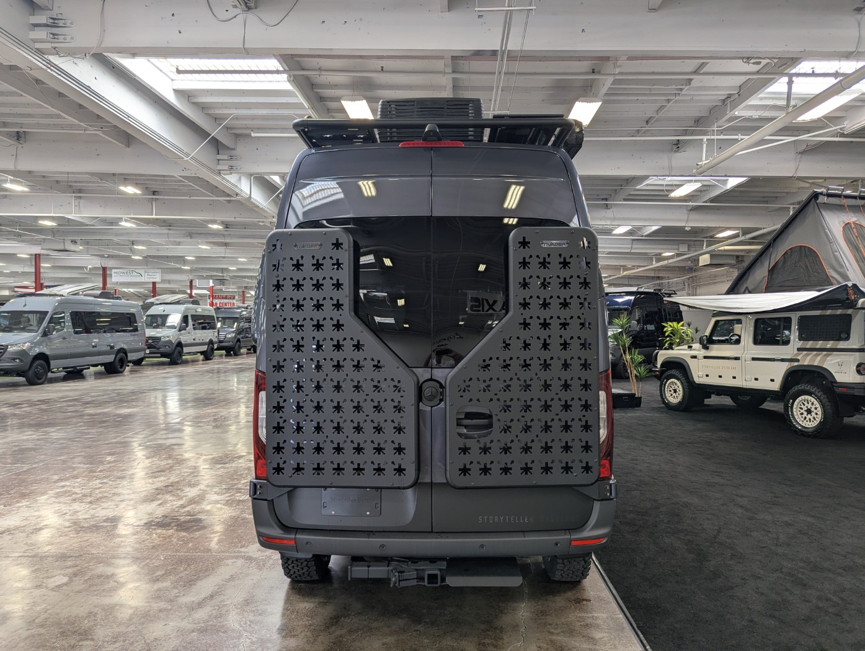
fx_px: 600
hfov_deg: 71.5
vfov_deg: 56.9
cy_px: 326
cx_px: 432
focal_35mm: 24
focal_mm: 6.81
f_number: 1.85
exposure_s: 1/120
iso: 105
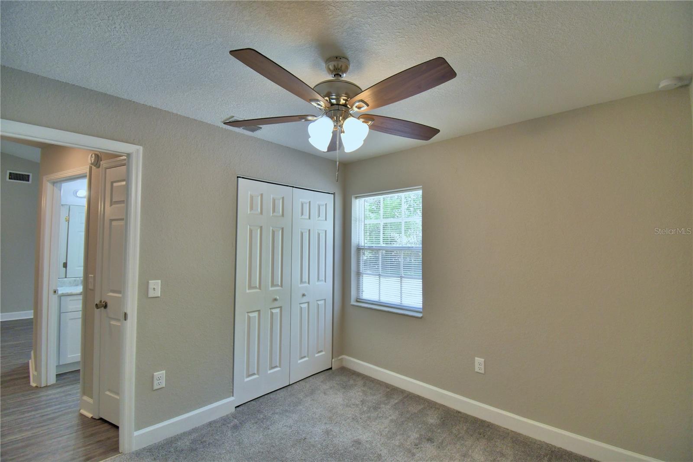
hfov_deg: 100.4
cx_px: 346
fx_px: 289
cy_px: 231
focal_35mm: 15
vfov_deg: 77.3
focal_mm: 10
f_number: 4.5
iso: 320
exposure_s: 1/125
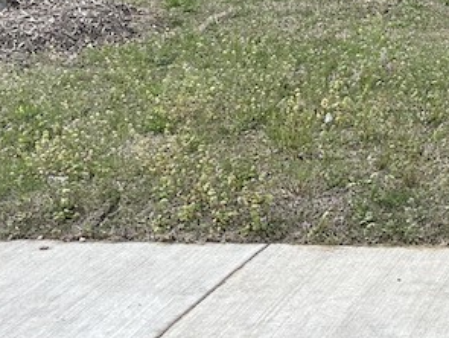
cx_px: 664
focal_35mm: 117
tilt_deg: +3.0
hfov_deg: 15.6
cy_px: -295
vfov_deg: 11.6
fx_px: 1519
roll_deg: -1.9
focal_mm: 6.86
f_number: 1.78
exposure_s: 1/2591
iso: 80
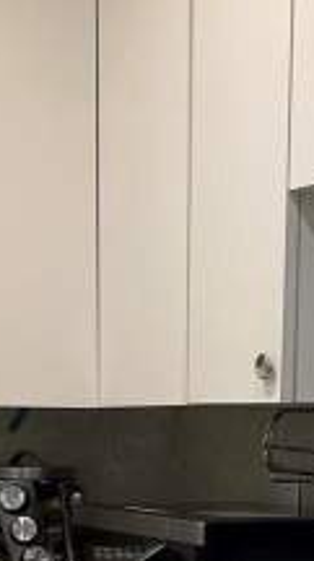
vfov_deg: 19.9
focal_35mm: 101
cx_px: 208
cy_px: 673
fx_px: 1500
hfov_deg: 11.9
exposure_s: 1/60
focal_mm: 5.1
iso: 64
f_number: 1.6
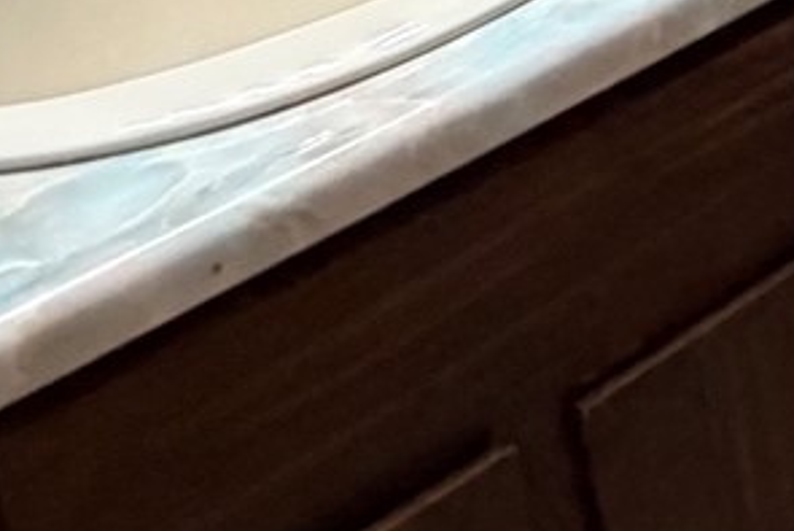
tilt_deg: -10.0
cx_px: 1647
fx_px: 2229
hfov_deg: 15.5
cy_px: -755
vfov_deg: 11.3
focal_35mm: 101
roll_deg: +3.4
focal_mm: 2.22
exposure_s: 1/60
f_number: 2.2
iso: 500
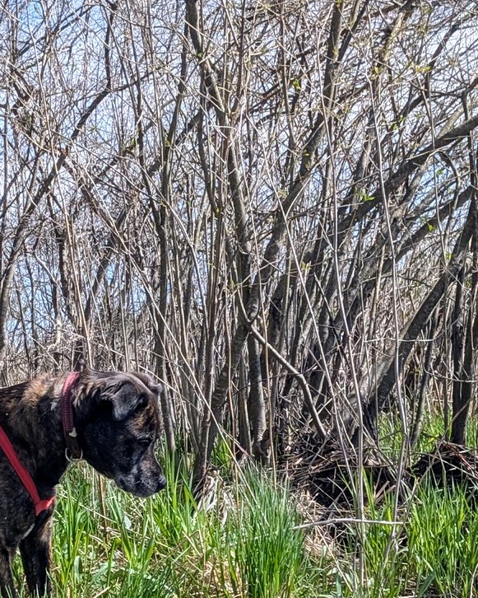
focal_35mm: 64
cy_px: 276
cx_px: 90
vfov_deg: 29.6
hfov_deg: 23.5
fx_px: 1132
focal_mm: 4.38
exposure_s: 1/1462
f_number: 1.73
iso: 51
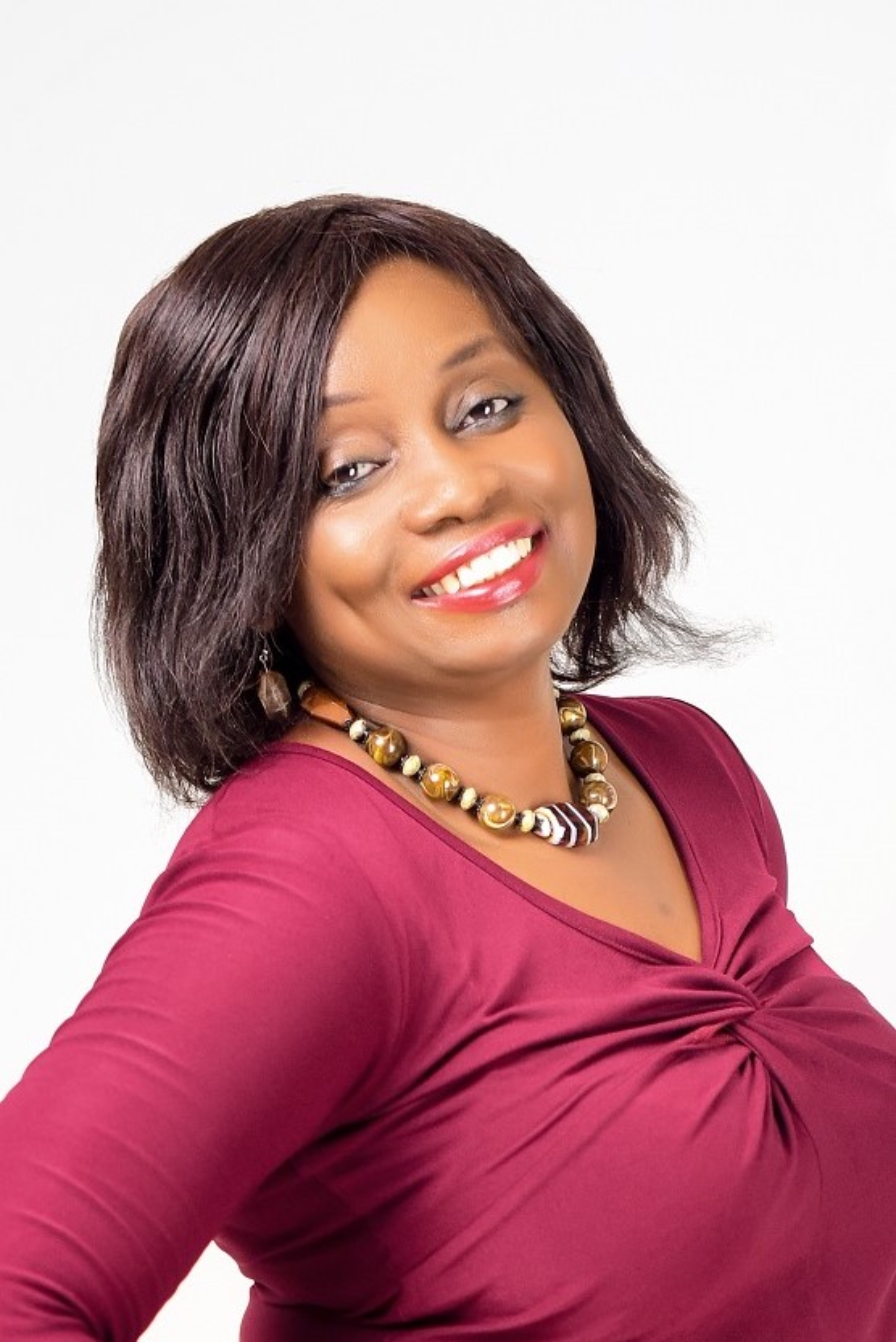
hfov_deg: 27.0
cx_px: 448
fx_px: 1865
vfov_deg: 39.6
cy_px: 671
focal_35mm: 50
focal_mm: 50
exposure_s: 1/160
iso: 500
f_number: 3.5
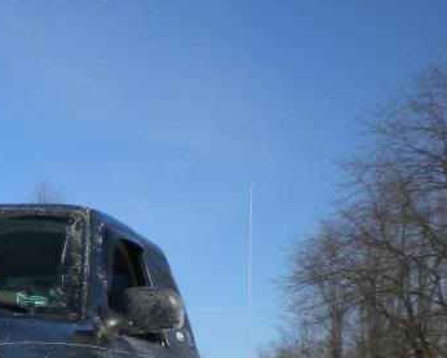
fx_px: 1337
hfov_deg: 17.4
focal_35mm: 101
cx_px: -182
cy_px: 492
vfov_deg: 14.5
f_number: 4.6
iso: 80
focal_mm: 6.3
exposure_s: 1/1000
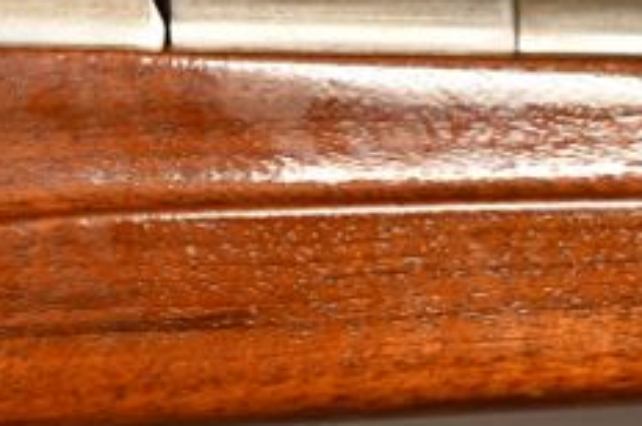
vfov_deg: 3.4
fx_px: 7088
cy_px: 380
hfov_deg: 5.1
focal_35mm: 398
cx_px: -415
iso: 1800
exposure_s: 1/250
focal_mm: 60
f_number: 3.2
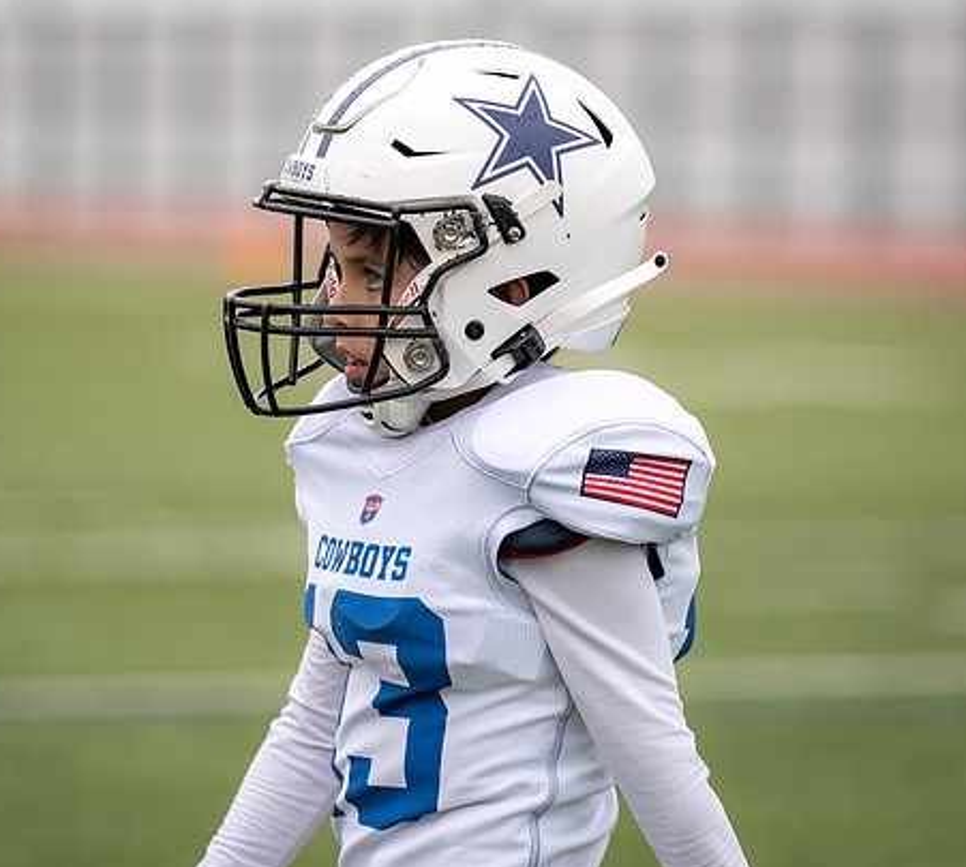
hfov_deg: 6.6
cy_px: 316
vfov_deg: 6.0
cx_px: 513
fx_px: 8341
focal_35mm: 278
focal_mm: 176
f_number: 2.8
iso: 160
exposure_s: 1/1250
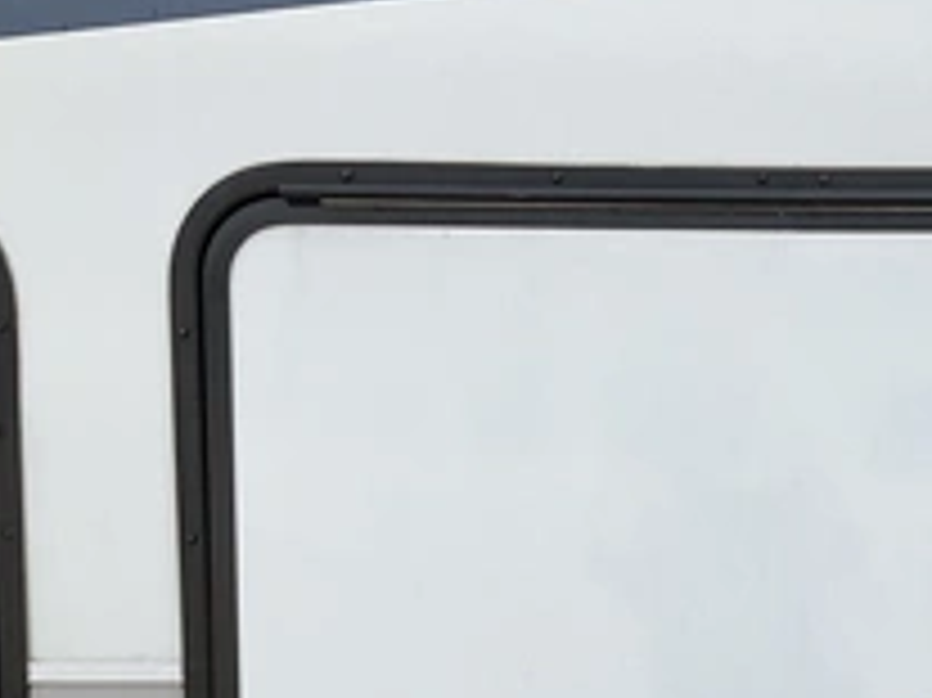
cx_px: 734
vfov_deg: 25.4
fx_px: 1507
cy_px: 608
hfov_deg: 33.5
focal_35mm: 56
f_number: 1.8
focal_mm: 3
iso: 25
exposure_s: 1/1848
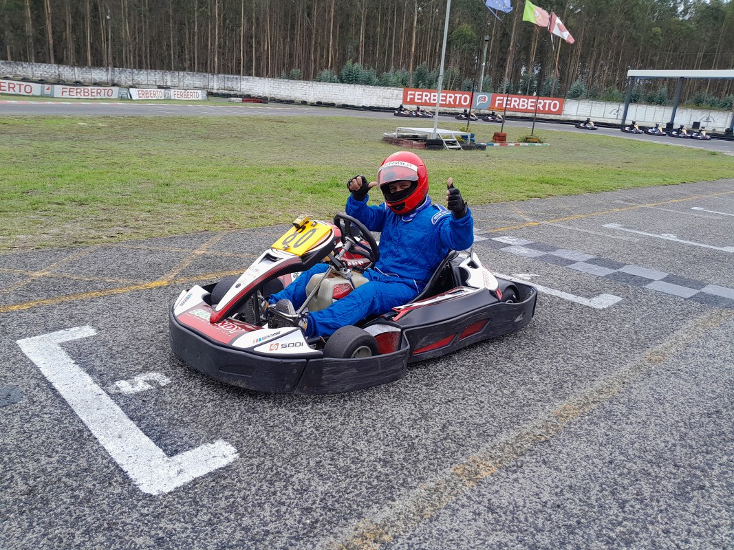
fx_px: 551
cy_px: 275
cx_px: 367
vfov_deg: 53.1
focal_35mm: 26
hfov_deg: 67.3
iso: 40
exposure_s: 1/132
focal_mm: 3.98
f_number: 1.8
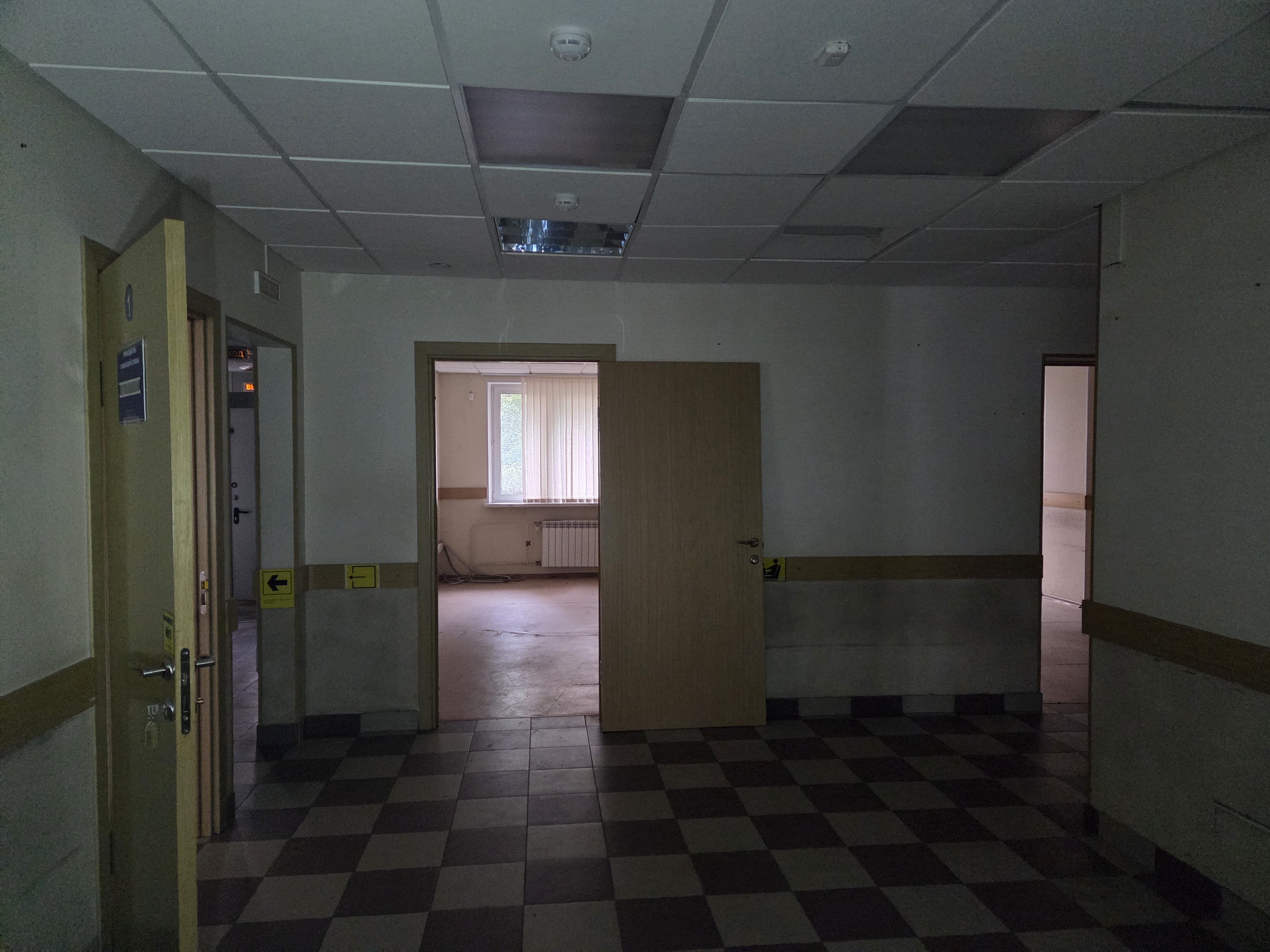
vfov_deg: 58.9
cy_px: 476
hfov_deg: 73.9
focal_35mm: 23
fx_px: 844
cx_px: 635
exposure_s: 1/100
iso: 2500
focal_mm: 5.4
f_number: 1.8
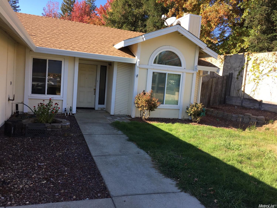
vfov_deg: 48.2
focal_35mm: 29
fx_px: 232
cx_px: 138
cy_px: 104
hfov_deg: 61.7
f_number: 2.2
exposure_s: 1/472
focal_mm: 4.15
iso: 25
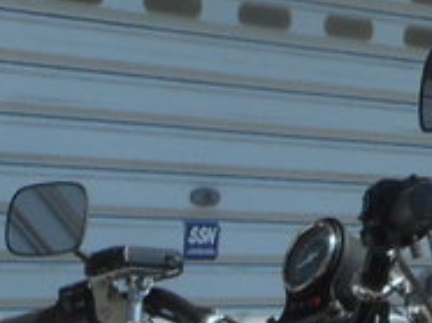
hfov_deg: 14.1
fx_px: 1720
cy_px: 839
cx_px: -14
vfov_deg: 9.3
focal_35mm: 138
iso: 80
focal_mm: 4.5
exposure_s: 1/1000
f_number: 3.7
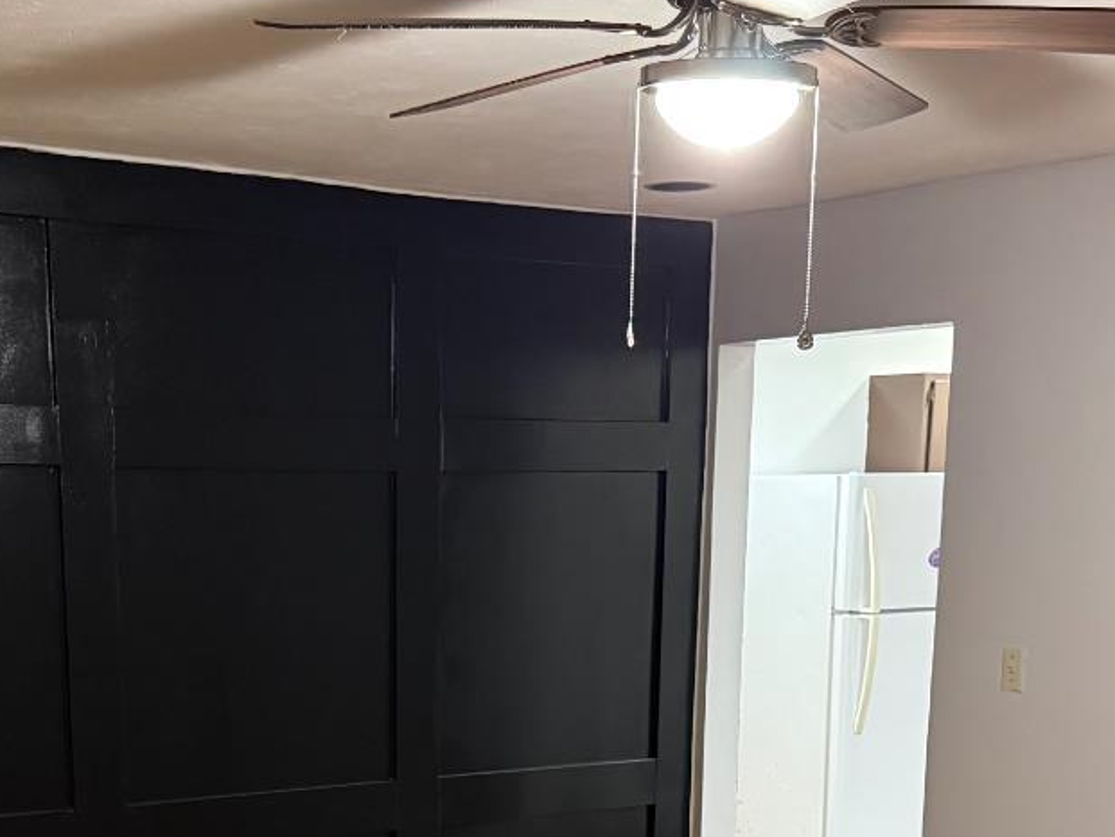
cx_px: 415
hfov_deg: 33.1
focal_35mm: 58
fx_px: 1869
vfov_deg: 24.4
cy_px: 782
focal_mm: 6.76
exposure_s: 1/40
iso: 1000
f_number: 1.78
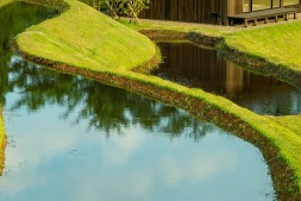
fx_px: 1278
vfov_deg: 8.9
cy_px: -10
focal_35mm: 153
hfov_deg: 13.4
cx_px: 164
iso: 100
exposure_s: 1/60
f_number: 9
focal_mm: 38.7
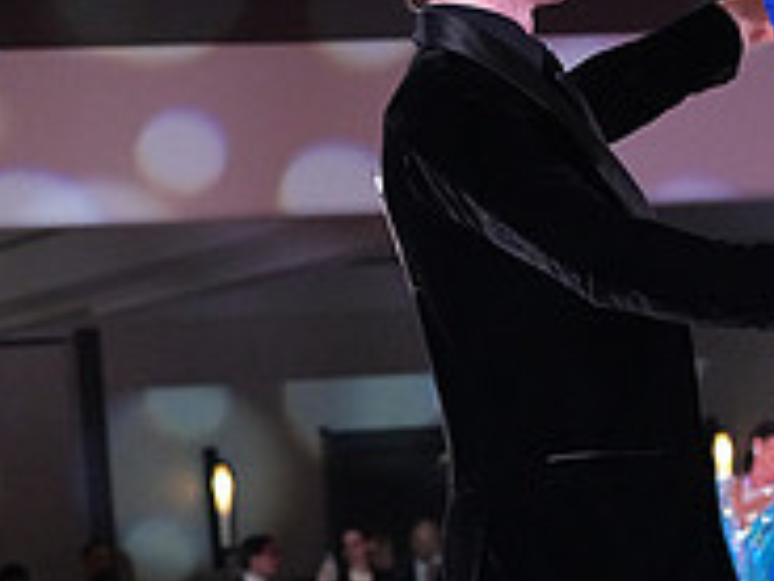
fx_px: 5232
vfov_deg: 6.3
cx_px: 763
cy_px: 804
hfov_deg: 8.4
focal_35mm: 234
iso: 8000
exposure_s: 1/320
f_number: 5.6
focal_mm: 77
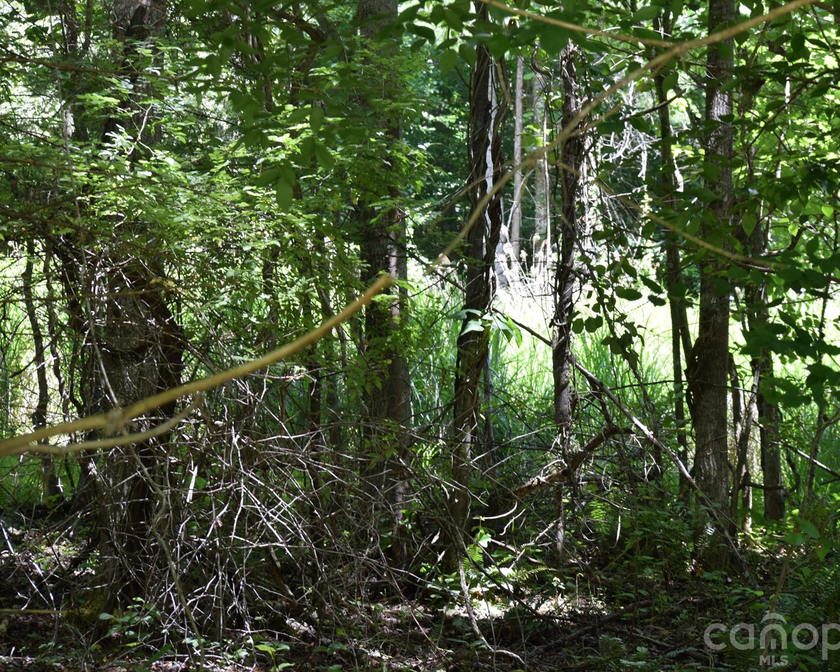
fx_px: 2326
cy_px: 336
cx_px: 495
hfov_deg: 20.4
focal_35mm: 94
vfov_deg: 16.4
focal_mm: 55
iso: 400
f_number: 5.6
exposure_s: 1/125
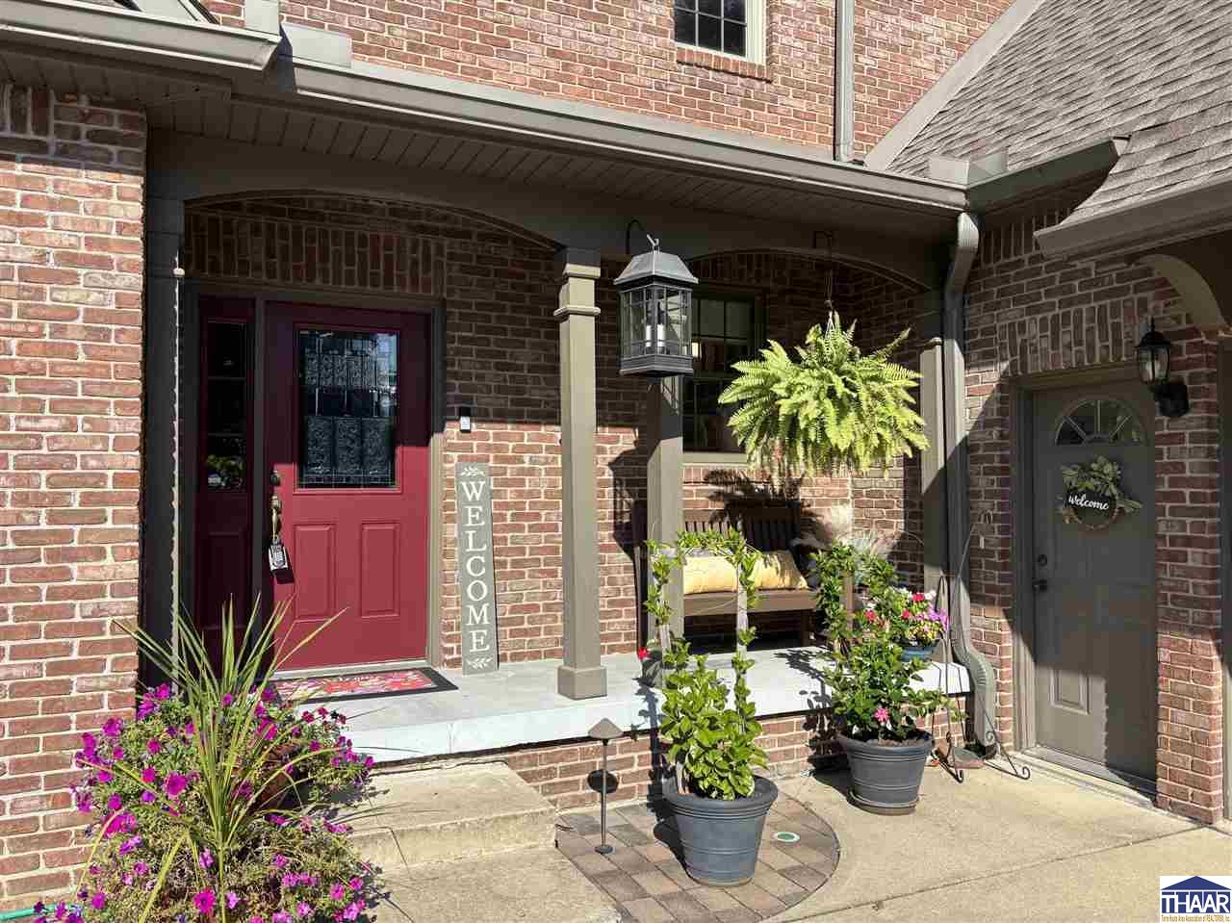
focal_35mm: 26
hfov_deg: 67.3
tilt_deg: +1.4
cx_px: 616
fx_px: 925
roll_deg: -0.3
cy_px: 462
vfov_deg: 53.0
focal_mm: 5.96
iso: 50
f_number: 1.6
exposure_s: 1/2288
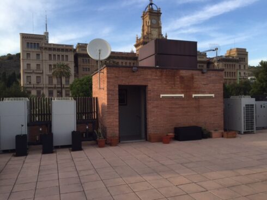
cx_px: 134
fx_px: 224
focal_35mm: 29
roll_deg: +0.1
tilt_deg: -0.3
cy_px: 100
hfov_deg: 61.6
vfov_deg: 48.3
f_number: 2.2
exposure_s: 1/732
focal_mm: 4.15
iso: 32
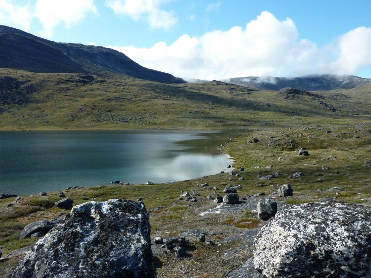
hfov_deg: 69.4
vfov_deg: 54.9
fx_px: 268
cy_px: 139
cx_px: 186
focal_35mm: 25
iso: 80
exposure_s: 1/500
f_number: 4
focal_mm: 4.1
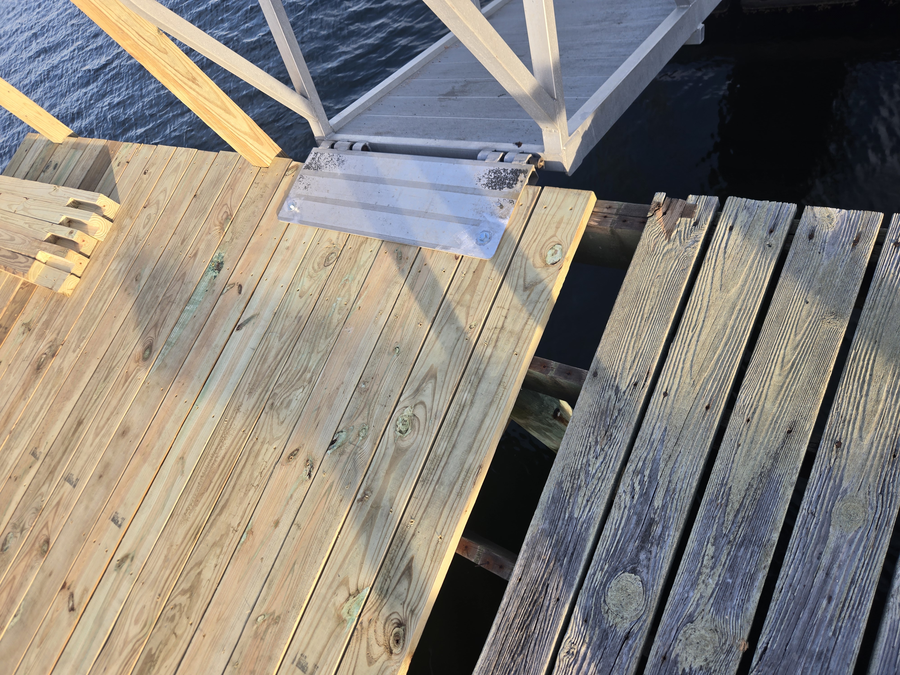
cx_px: 450
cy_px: 338
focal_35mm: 23
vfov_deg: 58.9
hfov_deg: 73.9
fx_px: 598
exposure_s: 1/292
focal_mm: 5.4
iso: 25
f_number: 1.8
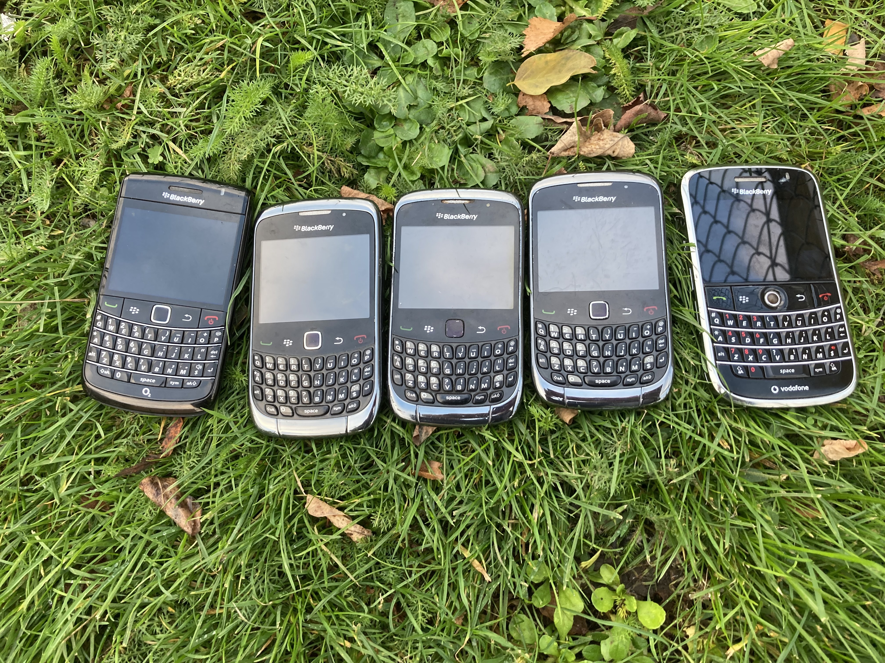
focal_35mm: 28
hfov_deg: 63.4
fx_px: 716
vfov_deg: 49.7
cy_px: 332
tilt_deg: -77.1
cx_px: 442
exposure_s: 1/114
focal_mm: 3.99
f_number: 1.8
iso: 80
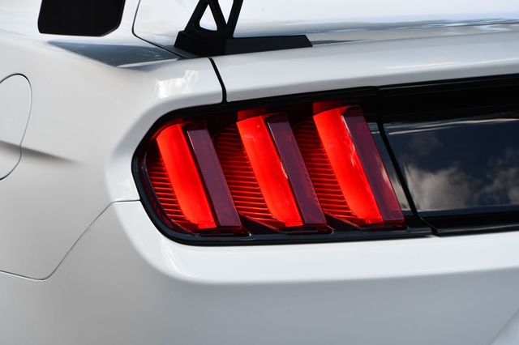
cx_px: 260
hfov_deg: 17.5
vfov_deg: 11.7
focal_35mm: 117
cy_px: 172
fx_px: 1686
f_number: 6.3
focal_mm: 78
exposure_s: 1/250
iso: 200
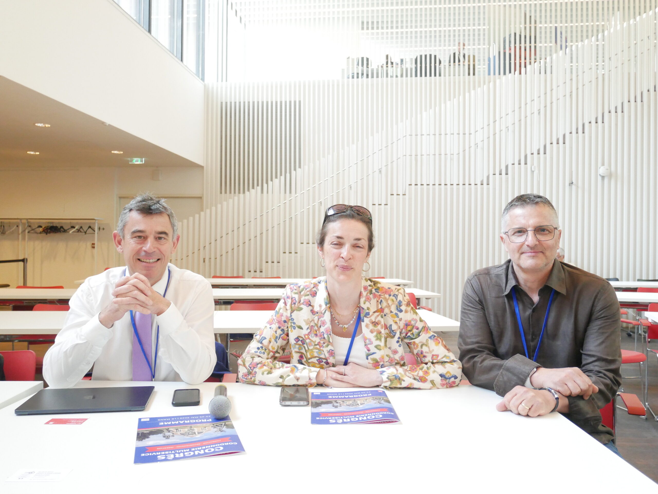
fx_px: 570
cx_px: 329
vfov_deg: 46.8
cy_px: 247
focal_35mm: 30
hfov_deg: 59.9
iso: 2000
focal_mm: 15
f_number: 3.7
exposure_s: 1/60
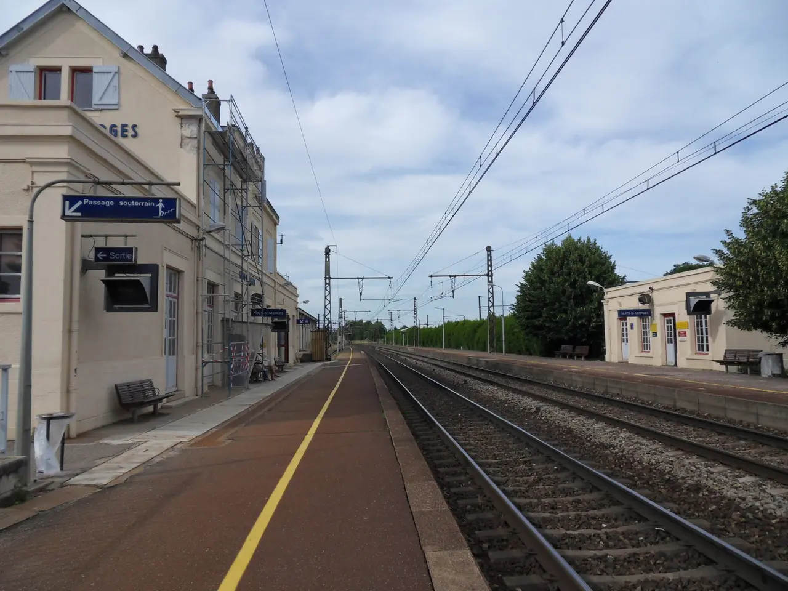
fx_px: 546
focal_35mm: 24
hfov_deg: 71.6
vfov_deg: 56.8
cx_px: 394
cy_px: 296
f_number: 7.5
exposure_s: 1/250
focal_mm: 4.2
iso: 80
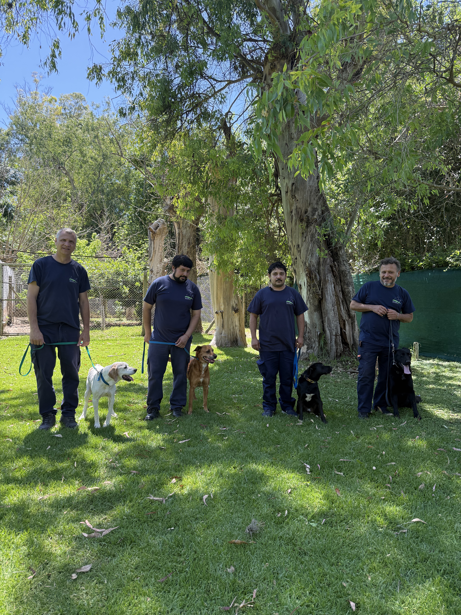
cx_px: 230
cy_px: 308
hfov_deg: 56.8
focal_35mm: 24
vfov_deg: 71.6
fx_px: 426
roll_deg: -1.0
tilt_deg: +0.2
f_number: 1.78
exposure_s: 1/612
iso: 100
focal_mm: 6.76
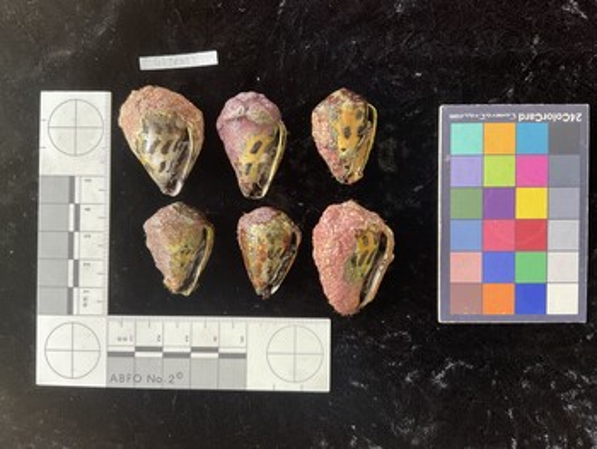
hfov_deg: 61.6
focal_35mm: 29
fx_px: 500
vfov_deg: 48.3
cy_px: 224
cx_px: 298
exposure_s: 1/120
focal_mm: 3
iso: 64
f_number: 1.8
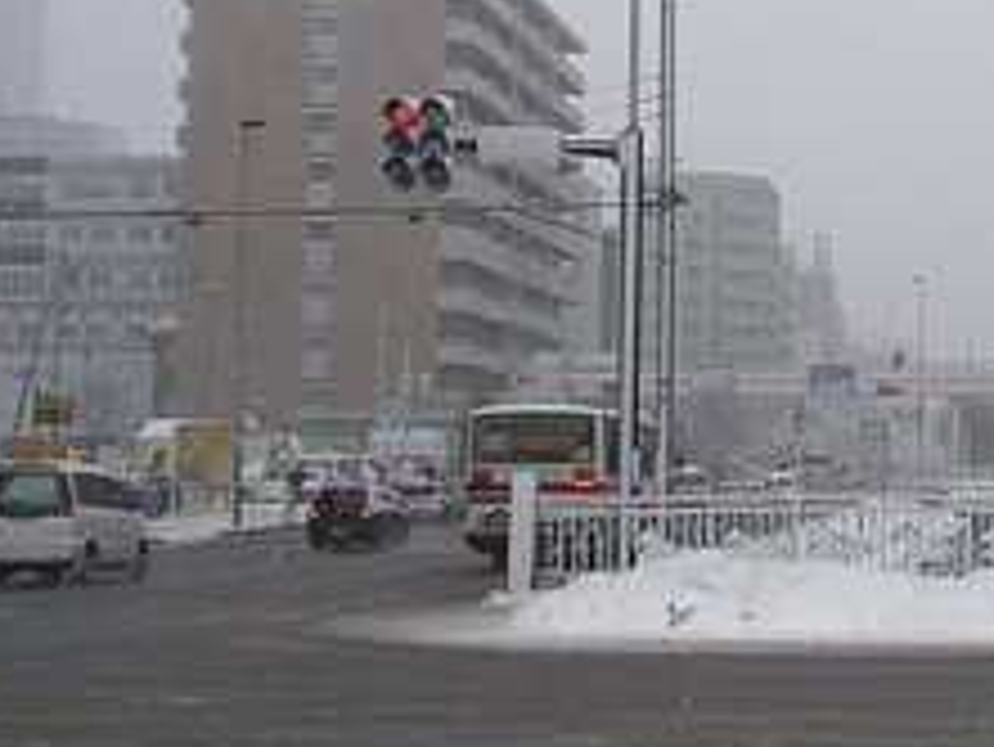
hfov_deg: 20.1
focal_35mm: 95
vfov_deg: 15.4
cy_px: 86
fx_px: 2729
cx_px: 949
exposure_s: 1/200
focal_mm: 6.8
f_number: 4.6
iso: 50
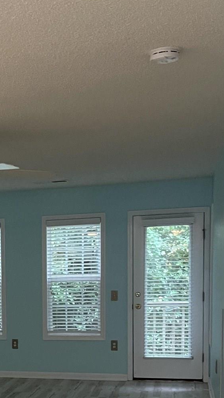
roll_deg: +1.3
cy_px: 340
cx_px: -58
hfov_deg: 18.0
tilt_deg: -5.9
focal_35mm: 63
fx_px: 665
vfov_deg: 32.1
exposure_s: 1/60
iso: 500
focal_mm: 5.1
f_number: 1.6
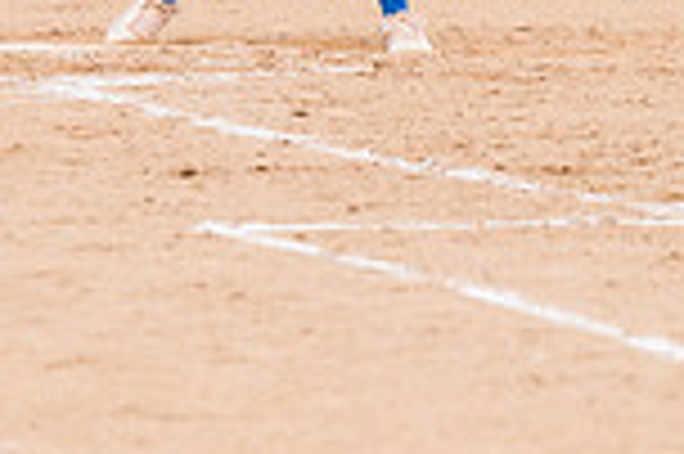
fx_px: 21750
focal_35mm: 1146
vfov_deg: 1.2
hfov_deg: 1.8
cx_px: 333
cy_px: -351
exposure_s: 1/1600
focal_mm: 200
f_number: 5.6
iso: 320
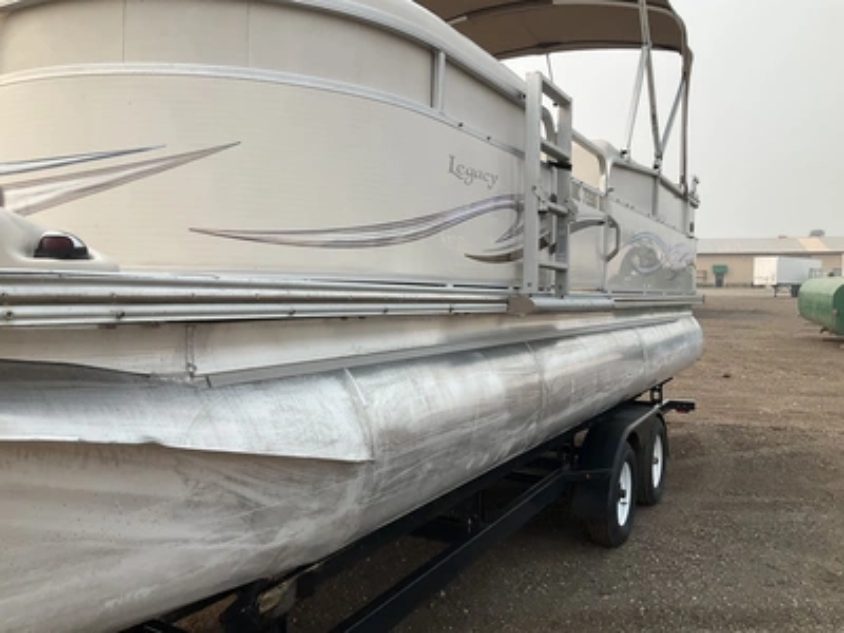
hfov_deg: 61.7
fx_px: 707
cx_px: 422
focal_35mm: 29
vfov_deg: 48.2
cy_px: 316
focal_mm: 3
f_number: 1.8
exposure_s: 1/1144
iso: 25
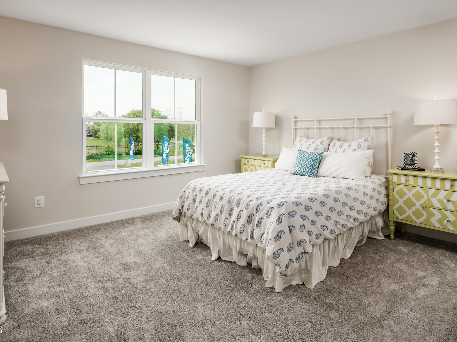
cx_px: 237
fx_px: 277
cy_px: 171
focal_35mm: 21
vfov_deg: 63.4
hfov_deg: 79.0
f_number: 8
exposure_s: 1/125
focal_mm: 19
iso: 200
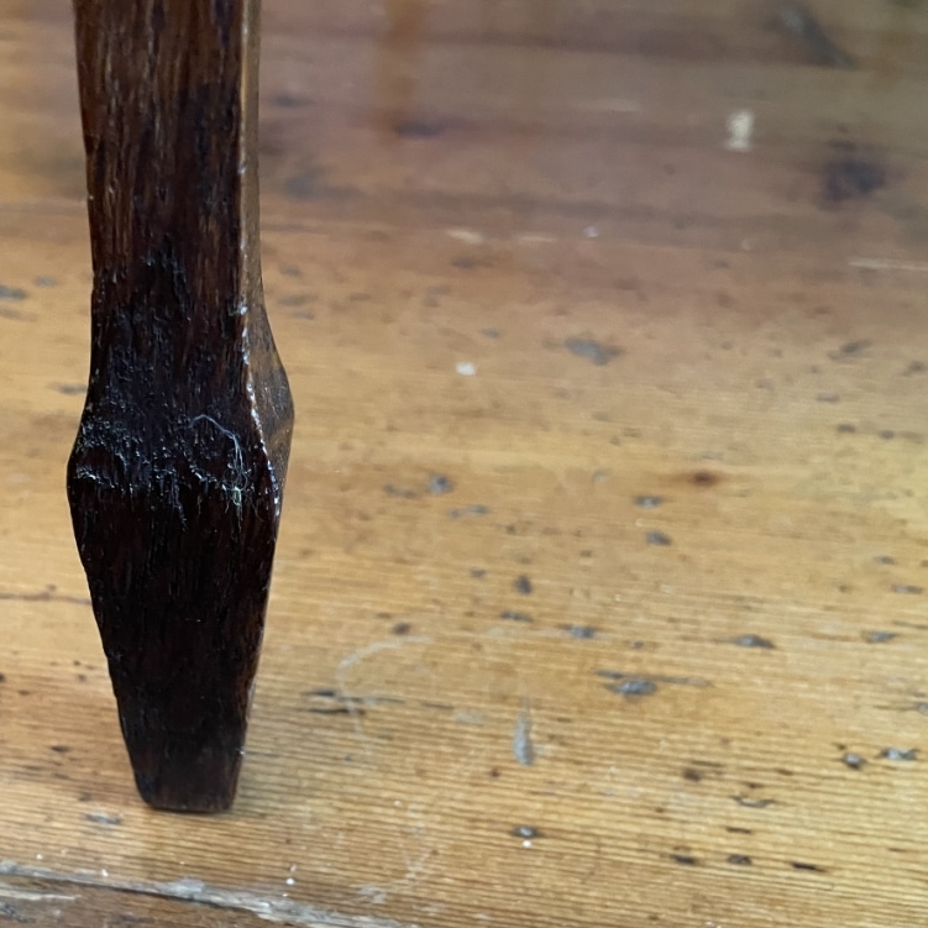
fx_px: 1122
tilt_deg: -37.1
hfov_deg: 43.6
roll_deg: -0.3
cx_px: 238
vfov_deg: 44.8
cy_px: 522
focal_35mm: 37
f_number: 1.6
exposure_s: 1/25
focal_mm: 4.2
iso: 500
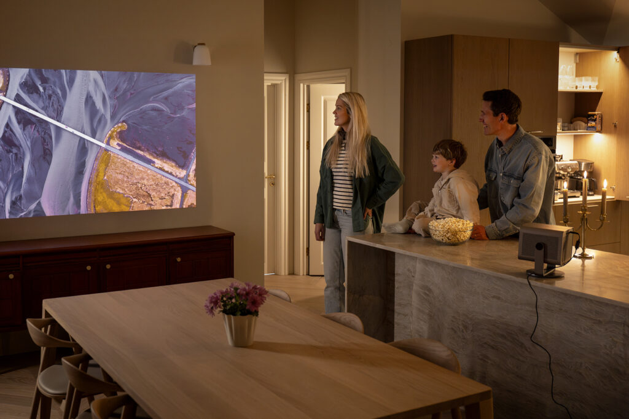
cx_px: 314
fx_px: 646
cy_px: 210
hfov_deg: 51.9
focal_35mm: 37
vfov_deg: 35.9
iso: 5000
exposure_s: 1/100
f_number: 3.3
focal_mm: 37
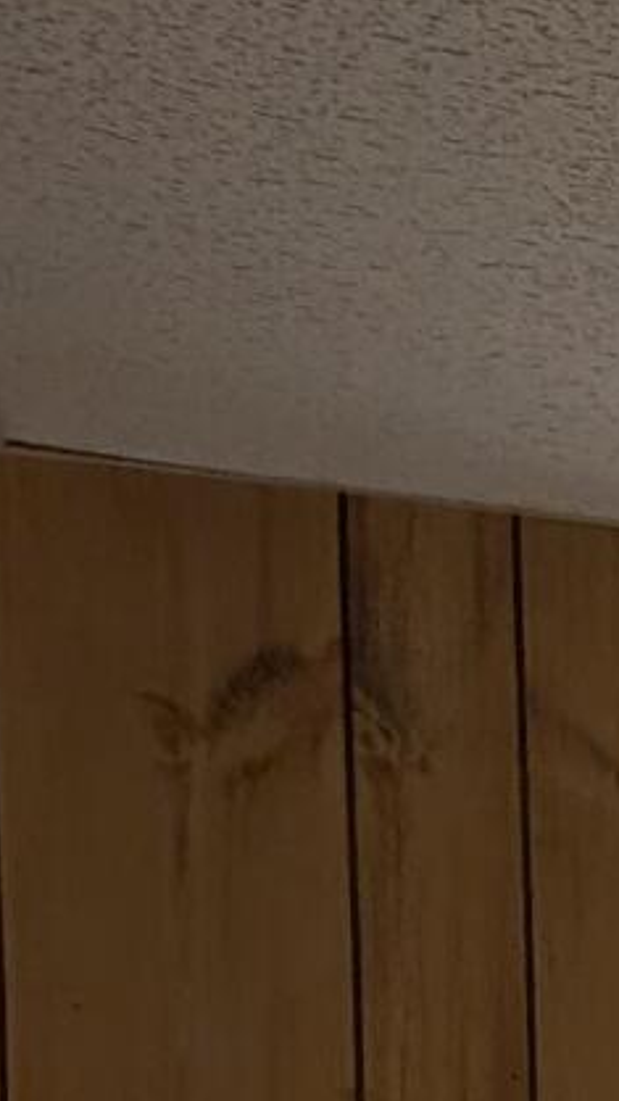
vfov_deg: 10.1
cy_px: 2565
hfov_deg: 5.0
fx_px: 5488
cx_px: 3277
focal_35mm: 188
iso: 28
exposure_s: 1/2146
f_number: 1.68
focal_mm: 6.9
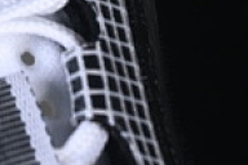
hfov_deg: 4.8
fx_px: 2907
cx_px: -174
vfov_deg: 3.2
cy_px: -284
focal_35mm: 422
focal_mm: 50
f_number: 6.3
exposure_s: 1/50
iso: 160
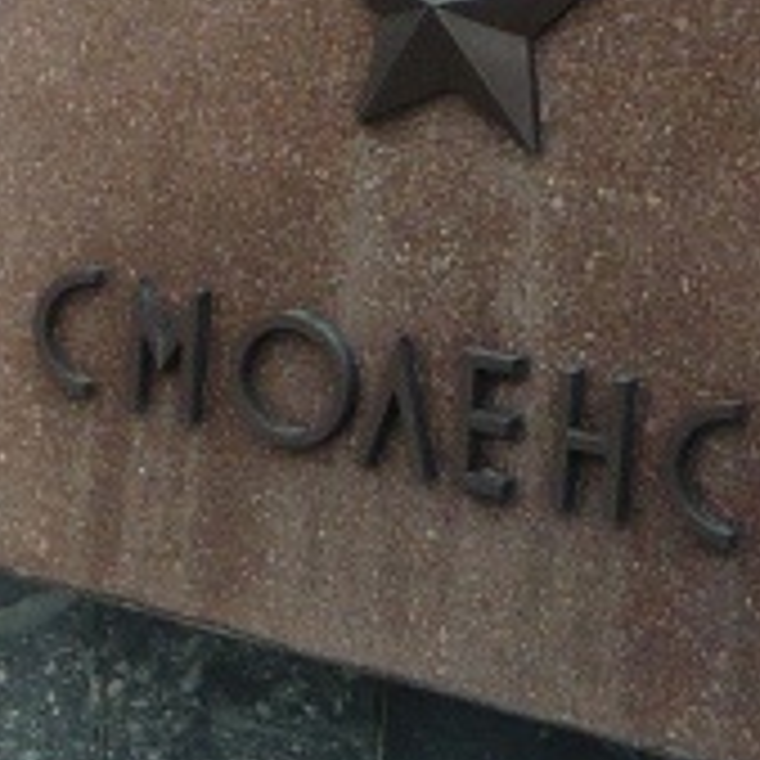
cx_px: -1084
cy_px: -184
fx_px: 3999
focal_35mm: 161
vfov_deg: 10.6
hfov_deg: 9.6
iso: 100
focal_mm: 5.2
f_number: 4
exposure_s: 1/160
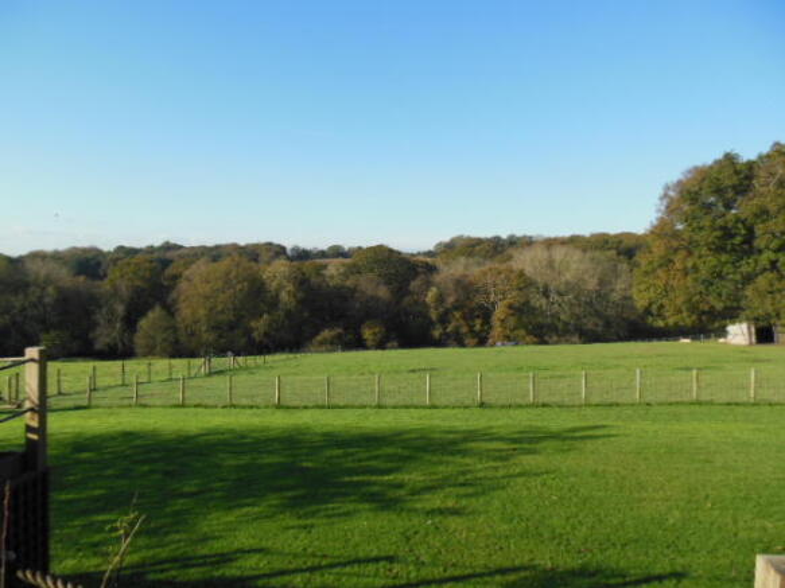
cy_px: 294
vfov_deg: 54.9
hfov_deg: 69.4
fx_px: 567
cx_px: 392
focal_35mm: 25
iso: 125
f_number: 3.2
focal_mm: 4.5
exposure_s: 1/1000
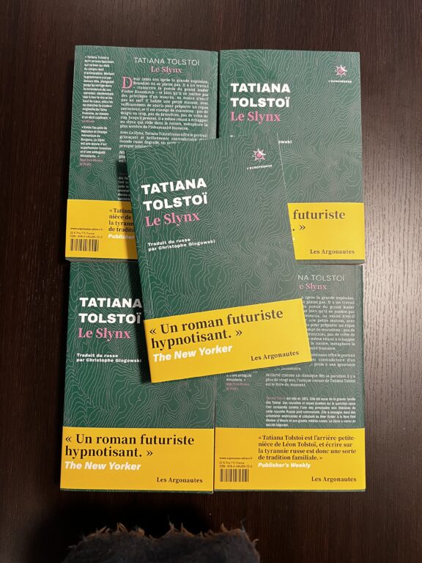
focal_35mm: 26
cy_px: 282
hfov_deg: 53.1
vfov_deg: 67.3
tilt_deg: -85.7
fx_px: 423
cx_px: 211
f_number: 1.5
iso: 200
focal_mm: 5.7
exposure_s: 1/60
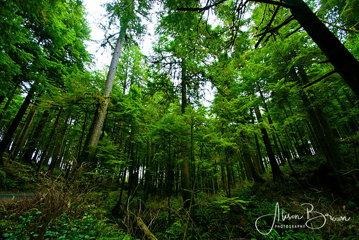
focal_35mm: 15
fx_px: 150
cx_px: 180
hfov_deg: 100.4
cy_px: 120
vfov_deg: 77.4
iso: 200
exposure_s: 1/40
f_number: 4
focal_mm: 10
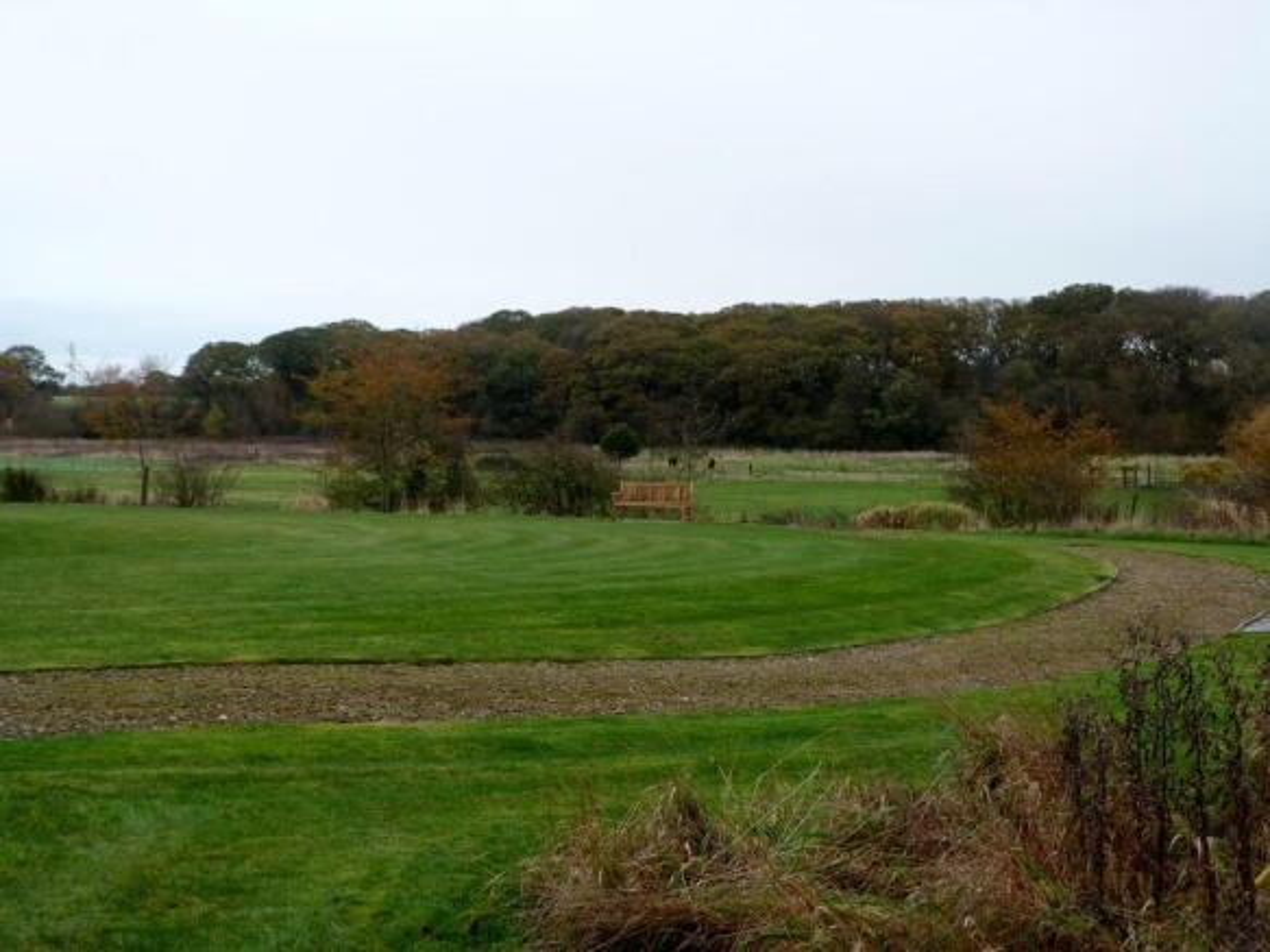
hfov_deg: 38.2
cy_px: 476
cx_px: 635
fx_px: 1834
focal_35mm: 50
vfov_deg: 29.1
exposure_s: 1/60
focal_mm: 9
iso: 100
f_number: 3.2
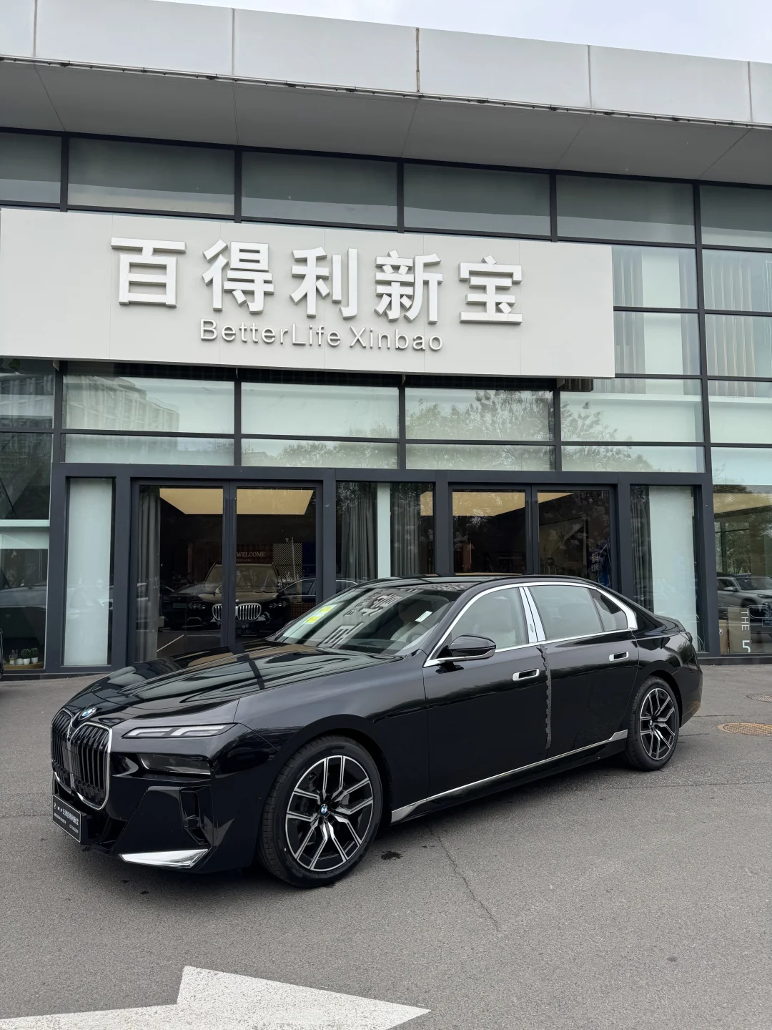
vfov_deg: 71.6
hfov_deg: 56.8
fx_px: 714
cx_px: 386
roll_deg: +1.3
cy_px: 515
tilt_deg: +6.1
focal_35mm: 24
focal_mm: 6.76
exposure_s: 1/2174
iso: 80
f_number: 1.78
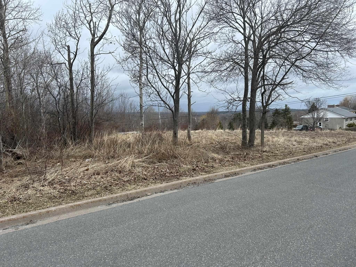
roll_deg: +1.6
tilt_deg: -4.9
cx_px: 178
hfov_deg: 67.3
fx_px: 267
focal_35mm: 26
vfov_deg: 53.1
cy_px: 134
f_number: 1.5
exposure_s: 1/1838
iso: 50
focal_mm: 5.7
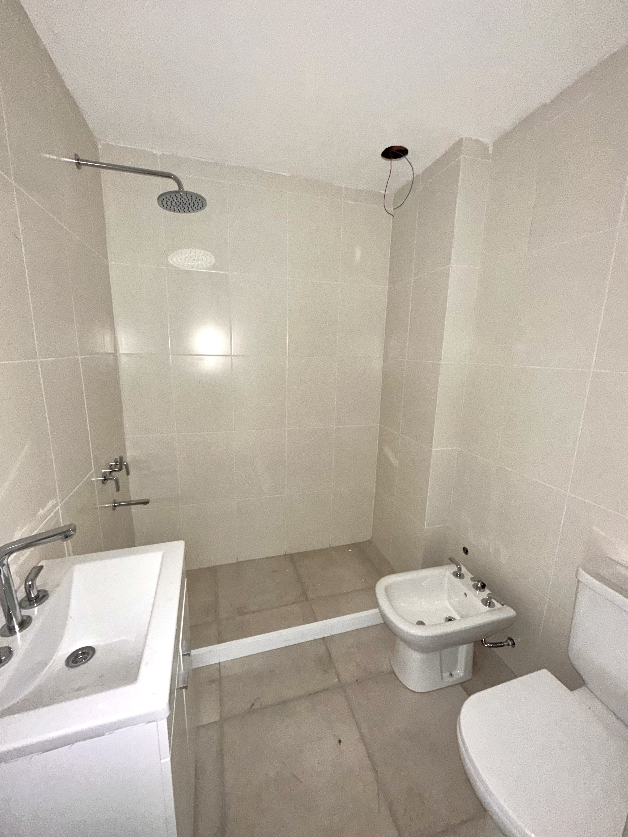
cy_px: 418
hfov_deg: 85.7
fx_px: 339
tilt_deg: -11.5
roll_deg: -1.6
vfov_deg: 102.1
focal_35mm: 14
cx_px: 314
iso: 200
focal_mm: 2.22
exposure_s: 1/50
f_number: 2.2
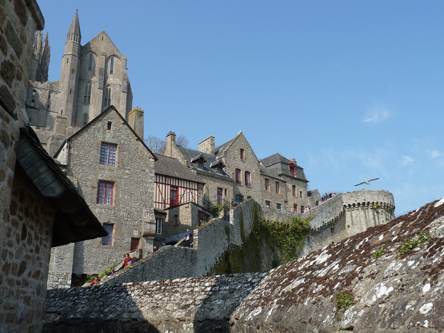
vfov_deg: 44.2
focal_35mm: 32
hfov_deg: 56.8
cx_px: 222
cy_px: 166
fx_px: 410
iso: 80
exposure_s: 1/500
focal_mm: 5.3
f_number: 4.5
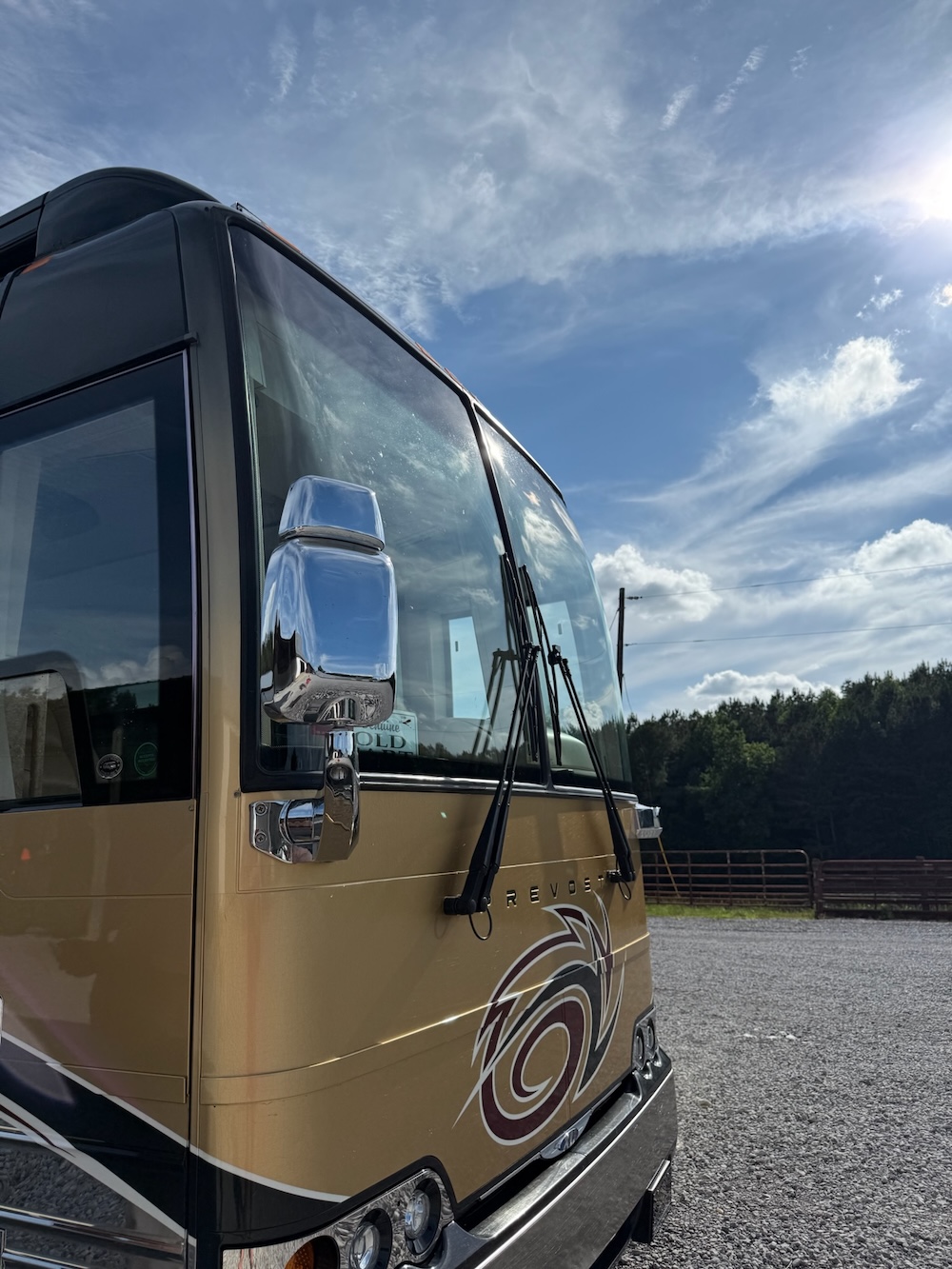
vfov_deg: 71.6
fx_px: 880
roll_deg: +1.6
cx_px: 476
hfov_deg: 56.8
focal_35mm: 24
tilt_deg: +13.5
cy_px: 634
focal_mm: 6.76
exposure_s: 1/14286
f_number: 1.78
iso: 80
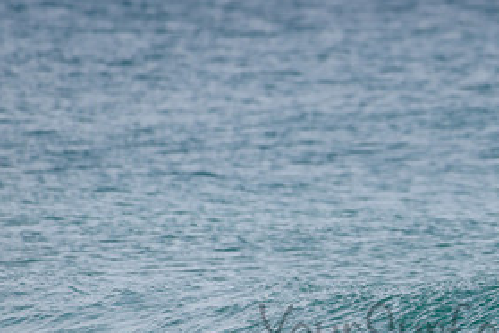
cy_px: 256
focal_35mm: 1272
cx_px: 561
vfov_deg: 1.1
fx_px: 17630
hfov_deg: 1.6
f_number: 5.6
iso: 200
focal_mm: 500
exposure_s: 1/3200
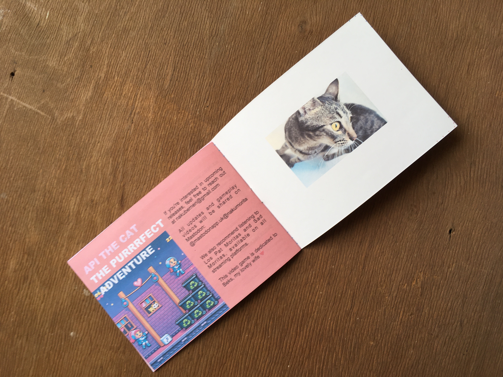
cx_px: 252
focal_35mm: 29
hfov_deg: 61.7
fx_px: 421
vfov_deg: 48.2
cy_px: 188
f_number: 2.2
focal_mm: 4.15
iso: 25
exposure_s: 1/100
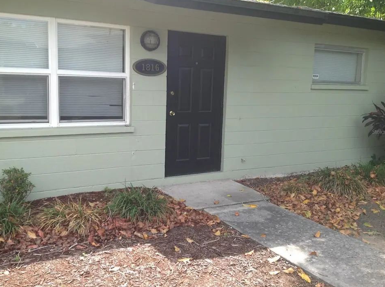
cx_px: 188
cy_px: 132
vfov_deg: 37.6
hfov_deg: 49.0
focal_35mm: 38
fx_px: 422
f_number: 2.4
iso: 50
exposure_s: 1/540
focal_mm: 4.28
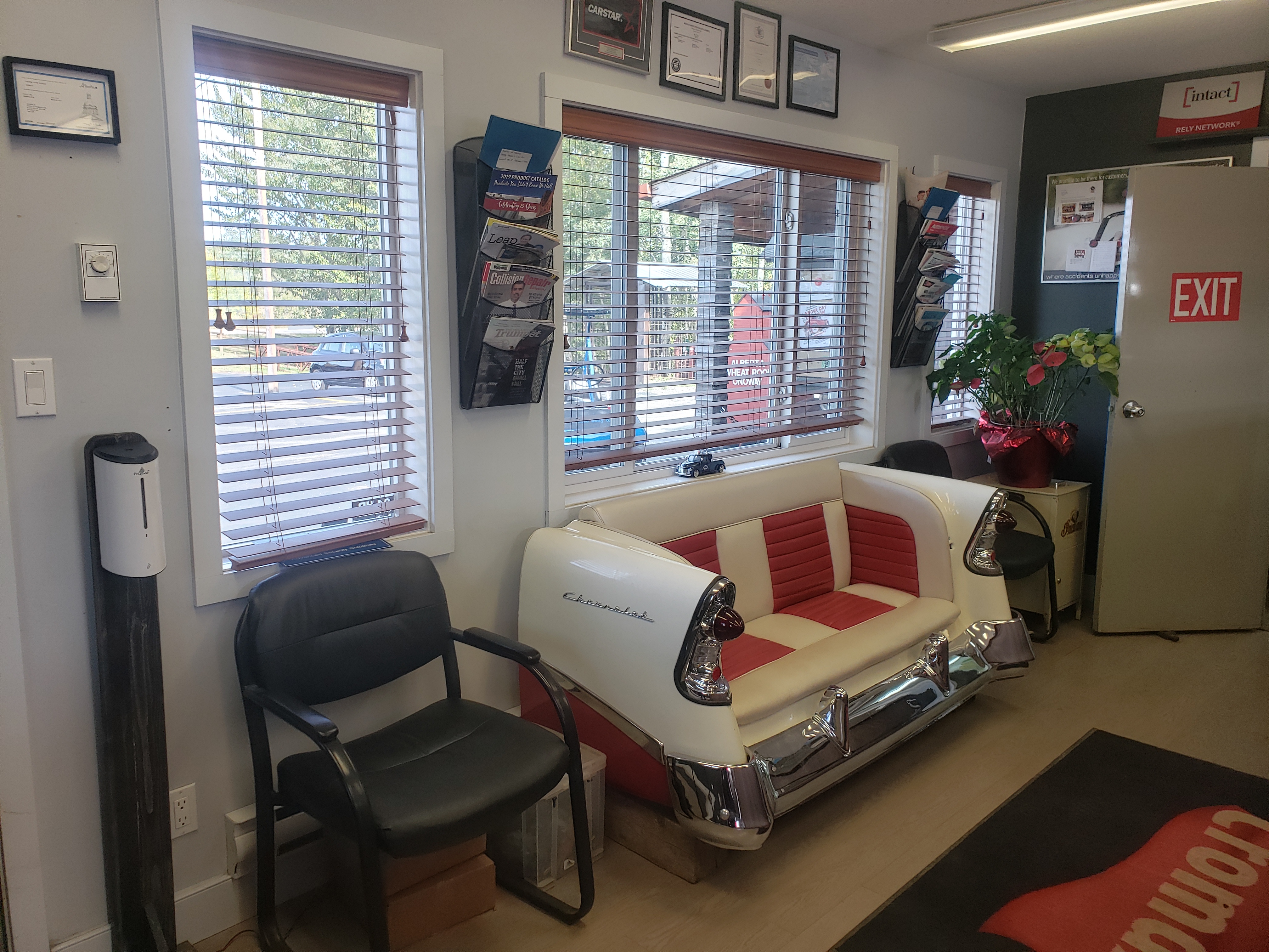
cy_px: 476
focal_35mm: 26
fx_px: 953
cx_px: 634
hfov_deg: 67.3
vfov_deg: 53.1
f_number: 2.4
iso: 100
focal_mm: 4.3
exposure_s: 1/120
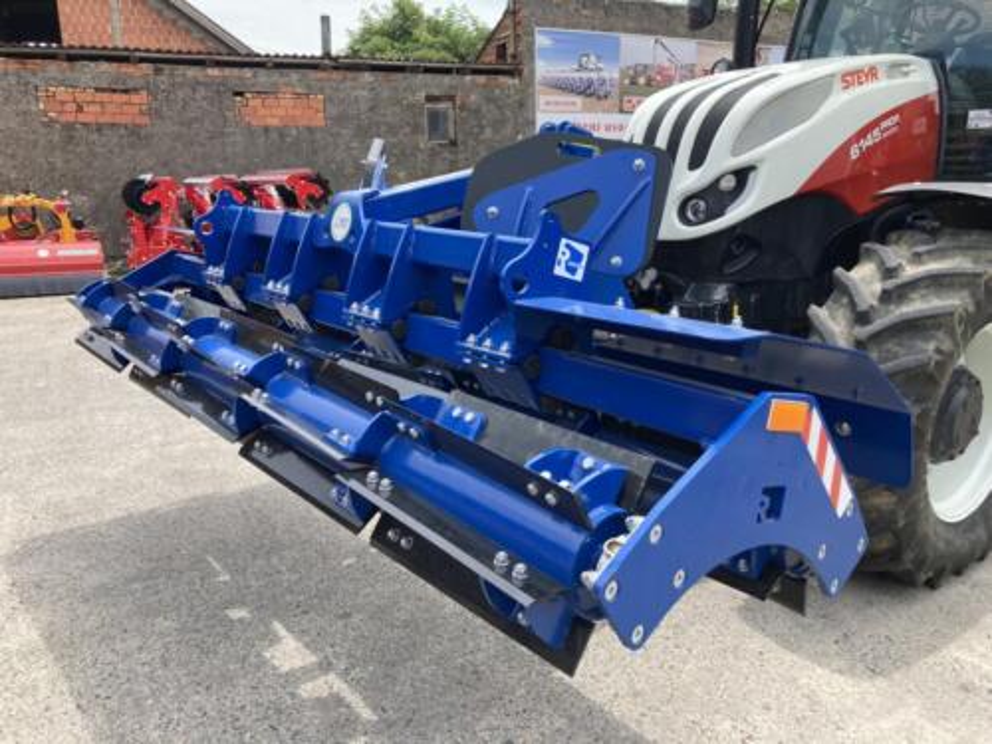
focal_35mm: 28
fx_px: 802
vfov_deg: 49.7
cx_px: 496
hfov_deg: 63.4
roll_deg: +2.2
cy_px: 372
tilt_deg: -15.7
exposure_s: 1/685
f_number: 1.8
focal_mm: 3.99
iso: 20
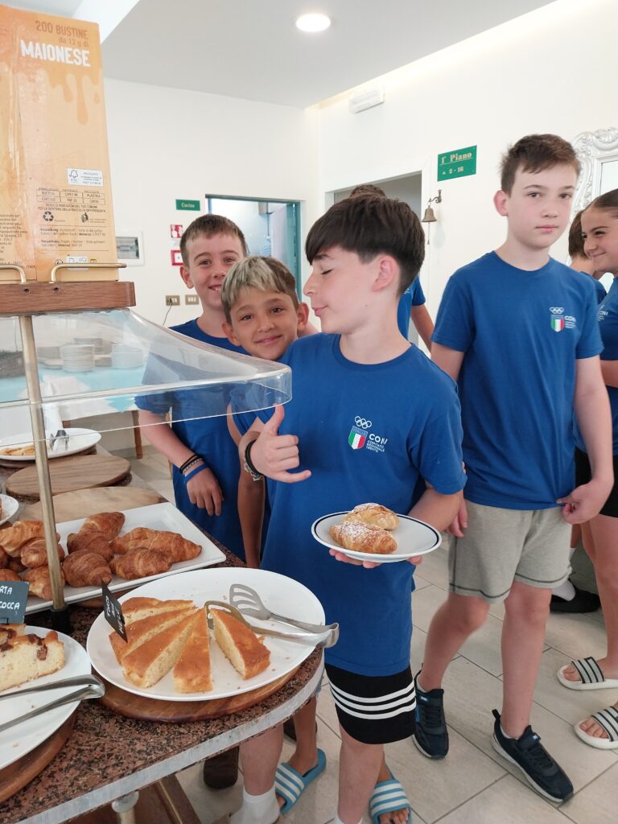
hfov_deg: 53.1
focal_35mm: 26
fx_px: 619
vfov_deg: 67.3
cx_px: 309
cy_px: 412
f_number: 1.8
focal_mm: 4
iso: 160
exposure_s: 1/50
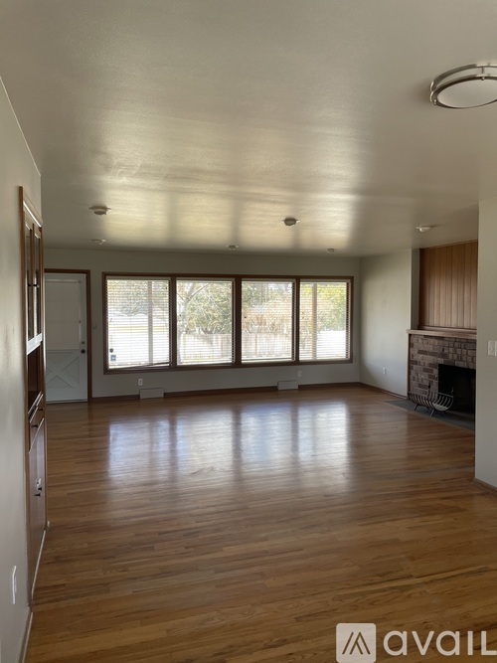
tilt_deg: -4.1
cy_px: 332
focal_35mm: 26
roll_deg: +0.6
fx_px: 498
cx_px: 248
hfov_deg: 53.0
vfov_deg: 67.3
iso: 64
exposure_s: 1/121
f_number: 1.6
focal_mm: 4.2
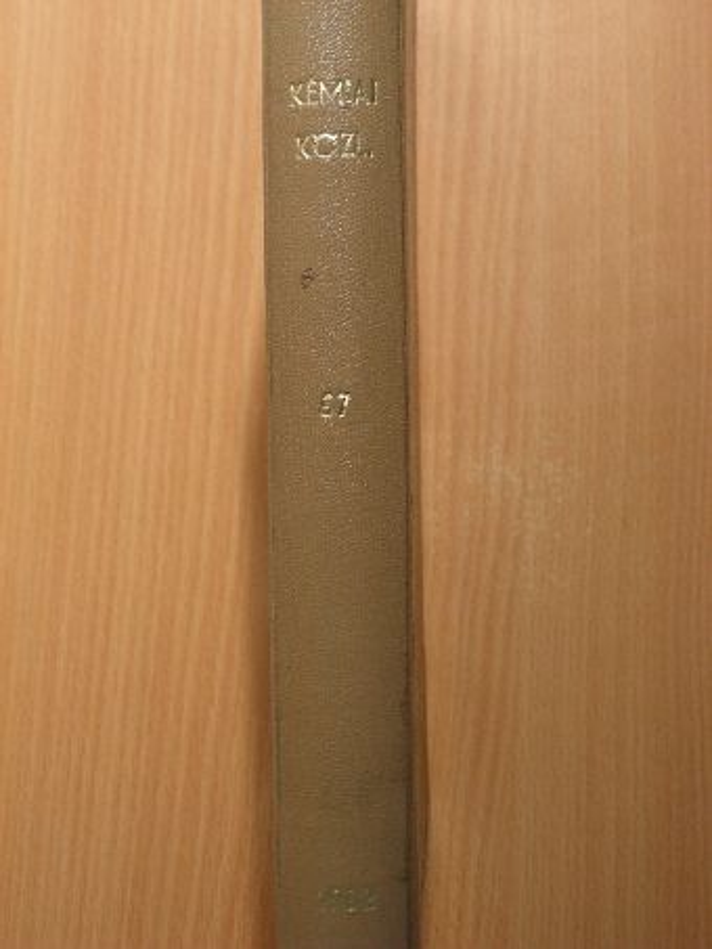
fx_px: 1590
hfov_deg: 25.2
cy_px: 474
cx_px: 356
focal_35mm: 58
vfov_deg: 33.2
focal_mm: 9.7
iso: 74
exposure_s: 1/29.8
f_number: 3.5
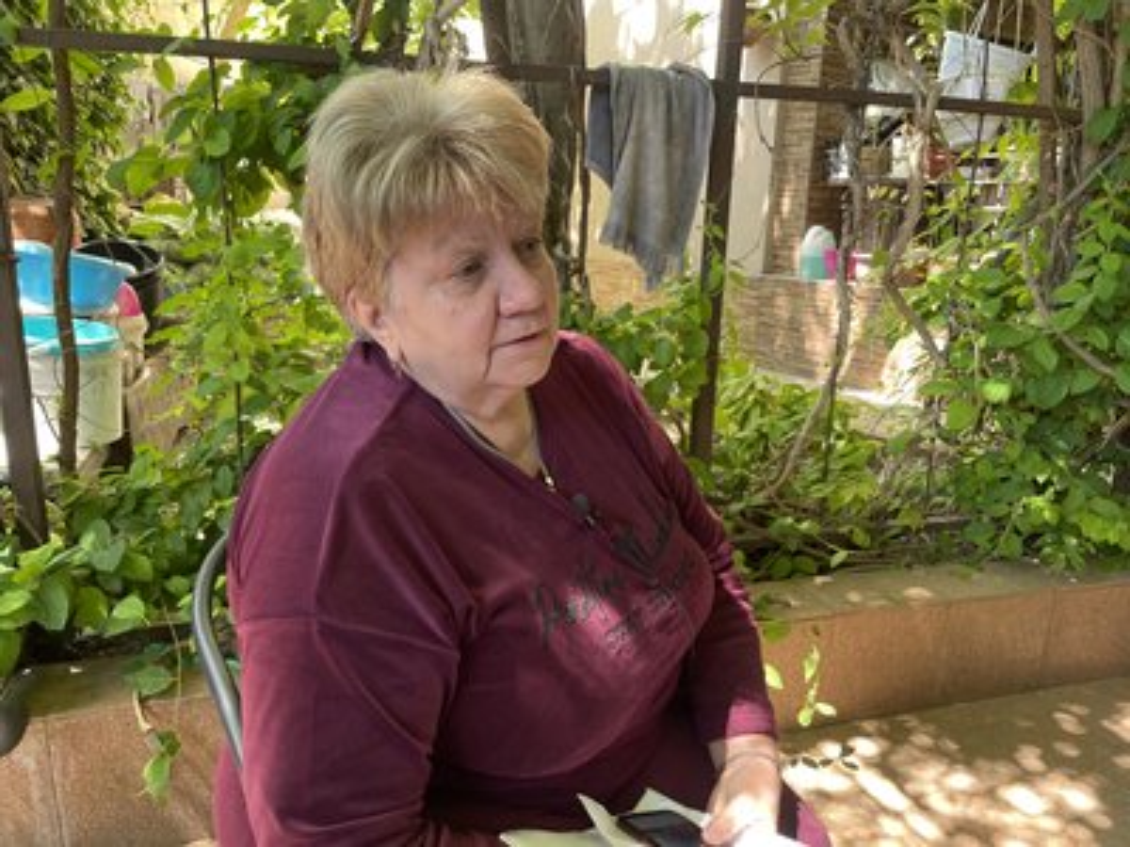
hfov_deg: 67.3
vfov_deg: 53.1
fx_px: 849
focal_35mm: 26
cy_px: 424
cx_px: 565
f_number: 1.6
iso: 125
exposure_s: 1/117
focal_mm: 4.2
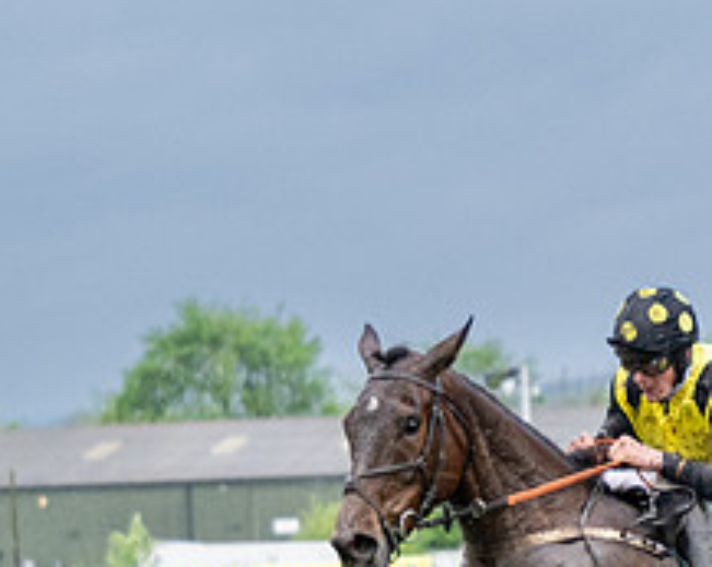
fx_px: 7765
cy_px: 661
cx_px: 1158
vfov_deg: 4.2
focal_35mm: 369
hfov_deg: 5.2
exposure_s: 1/1600
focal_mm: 93
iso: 1000
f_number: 4
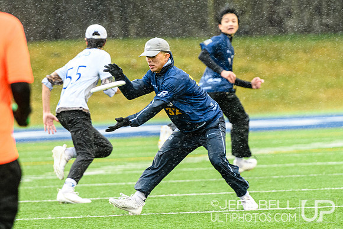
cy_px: 87
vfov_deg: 2.9
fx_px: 4533
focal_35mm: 476
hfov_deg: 4.3
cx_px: 182
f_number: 3.2
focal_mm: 200
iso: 1250
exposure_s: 1/1000
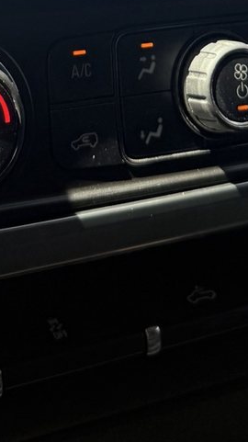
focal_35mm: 87
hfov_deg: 13.9
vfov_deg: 21.6
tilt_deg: -0.6
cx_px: 90
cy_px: -161
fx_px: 1019
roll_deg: -0.9
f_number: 1.78
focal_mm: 6.76
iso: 64
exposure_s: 1/212
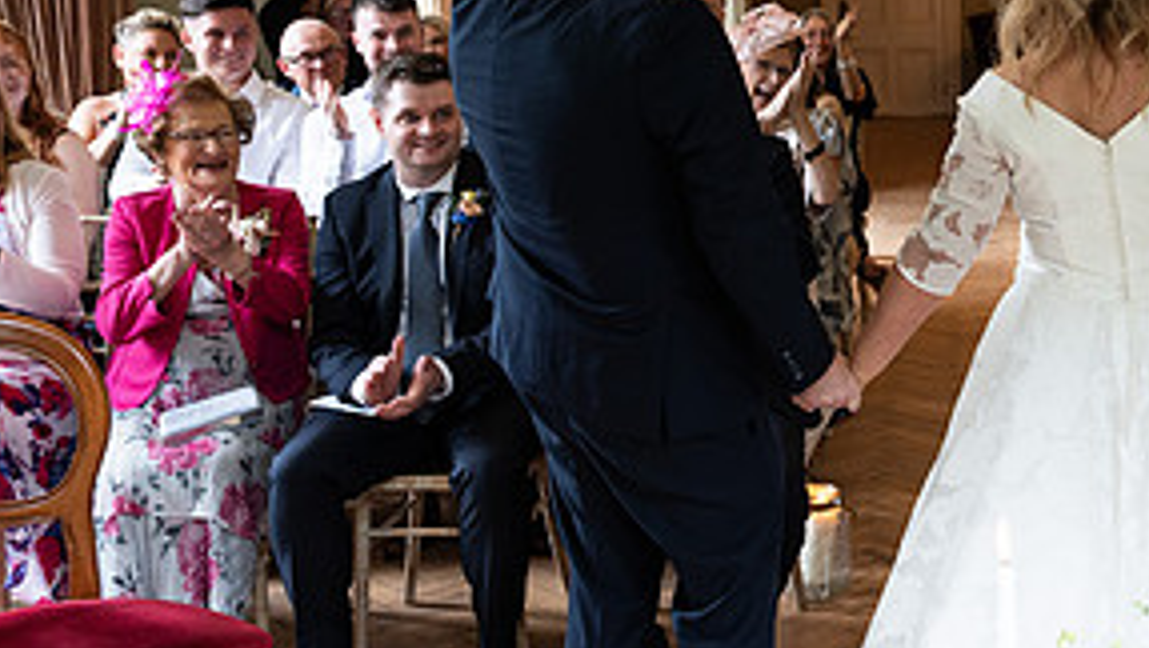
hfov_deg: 35.6
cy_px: 242
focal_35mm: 55
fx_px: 1677
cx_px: 1033
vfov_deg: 21.8
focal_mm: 26
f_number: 3.5
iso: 1600
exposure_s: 1/200
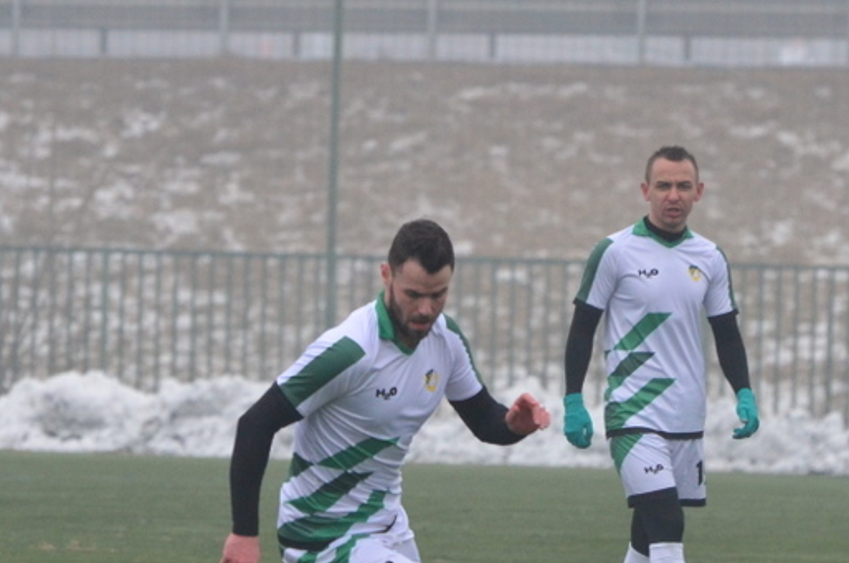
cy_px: 404
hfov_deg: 3.0
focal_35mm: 700
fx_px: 16482
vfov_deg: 2.0
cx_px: 514
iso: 1250
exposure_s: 1/1000
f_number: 5.3
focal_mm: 200
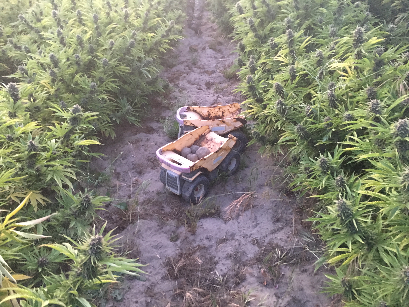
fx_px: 343
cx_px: 204
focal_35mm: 29
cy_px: 154
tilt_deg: -33.6
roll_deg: -2.7
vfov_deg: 48.2
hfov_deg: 61.7
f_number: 2.2
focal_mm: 4.15
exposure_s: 1/15
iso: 250
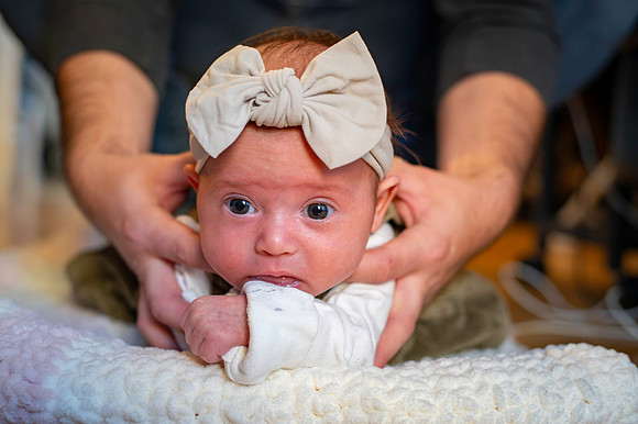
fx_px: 886
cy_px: 212
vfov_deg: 27.0
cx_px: 319
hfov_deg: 39.6
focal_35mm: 50
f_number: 3.2
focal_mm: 50
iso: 1000
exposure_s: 1/60
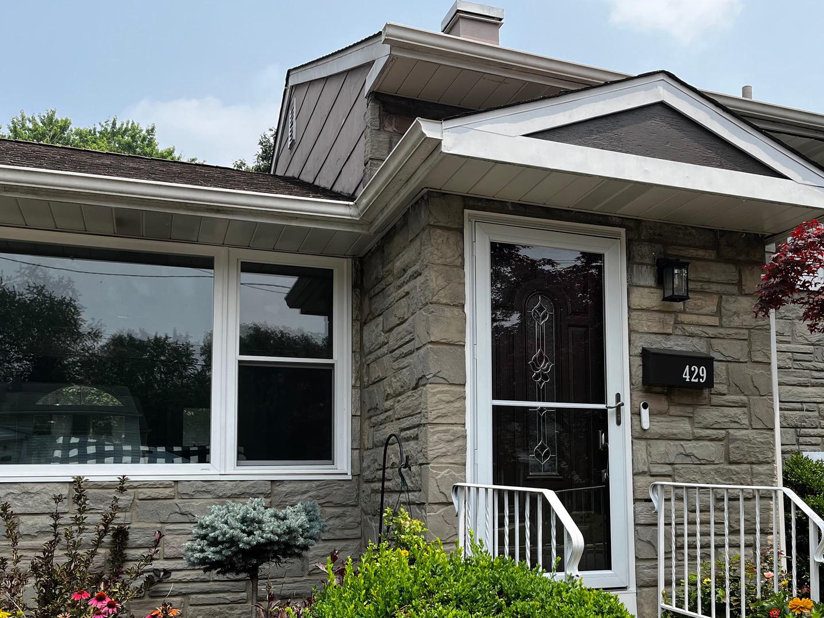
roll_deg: +0.9
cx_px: 532
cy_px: 398
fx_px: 881
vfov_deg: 38.3
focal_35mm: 37
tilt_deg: +6.0
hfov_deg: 49.5
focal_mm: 5.1
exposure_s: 1/1890
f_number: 1.6
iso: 50
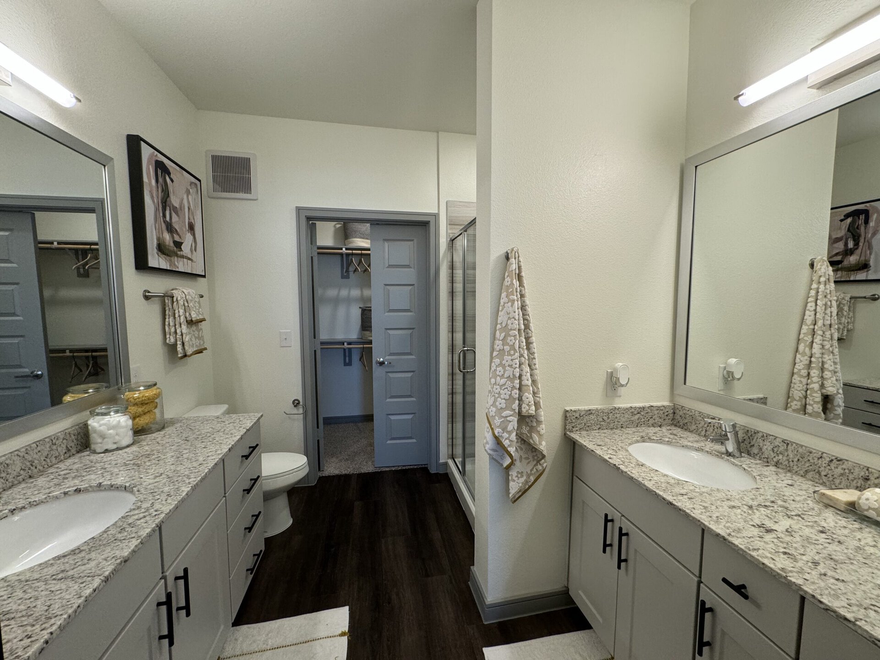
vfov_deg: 85.7
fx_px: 356
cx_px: 440
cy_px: 330
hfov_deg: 102.1
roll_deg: -0.1
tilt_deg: -4.2
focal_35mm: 14
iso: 160
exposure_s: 1/120
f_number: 2.2
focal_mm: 2.22
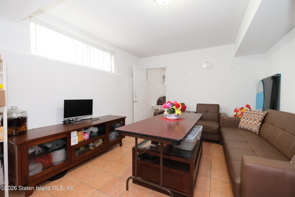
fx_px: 123
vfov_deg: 77.3
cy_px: 98
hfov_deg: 100.4
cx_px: 148
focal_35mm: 15
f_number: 4
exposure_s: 1/100
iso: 2500
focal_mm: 10
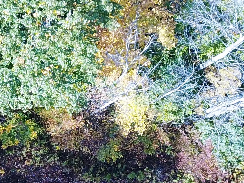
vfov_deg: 11.7
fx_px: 874
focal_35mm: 124
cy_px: 209
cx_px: -147
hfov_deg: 14.6
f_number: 2.2
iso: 100
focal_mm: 4.73
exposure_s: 1/350
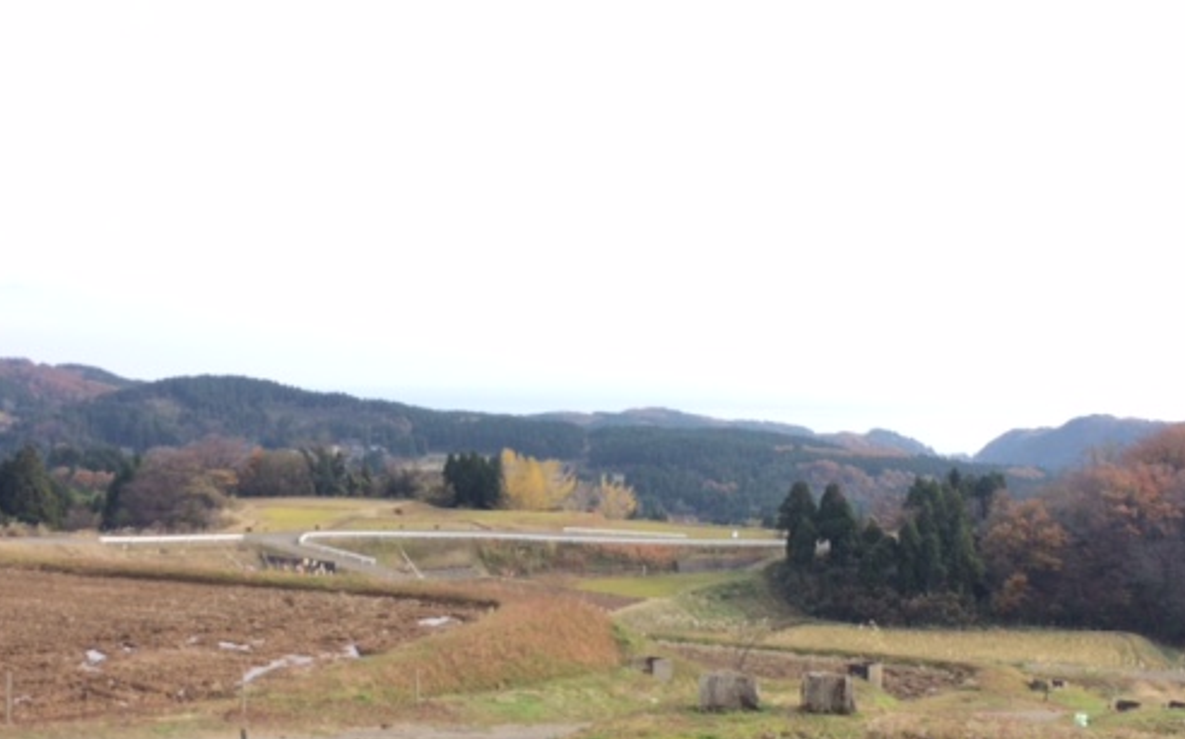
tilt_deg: -6.9
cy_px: 501
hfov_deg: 49.3
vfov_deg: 31.7
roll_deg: +0.3
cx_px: 583
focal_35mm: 40
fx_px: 1291
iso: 32
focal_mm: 4.15
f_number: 2.2
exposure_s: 1/612
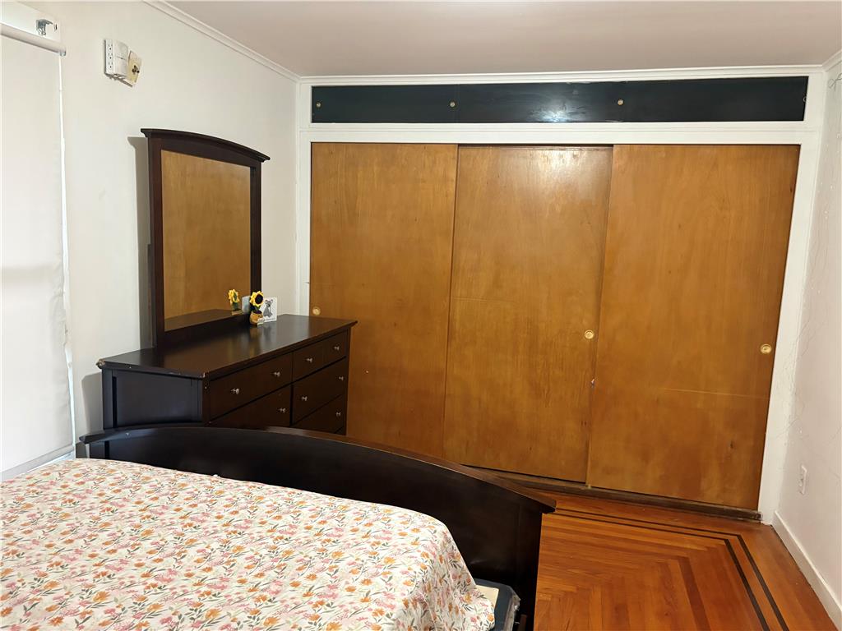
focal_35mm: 26
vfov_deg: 53.1
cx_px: 421
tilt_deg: -8.4
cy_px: 316
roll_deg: -1.7
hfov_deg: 67.3
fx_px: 632
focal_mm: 5.96
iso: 400
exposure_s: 1/40
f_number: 1.6
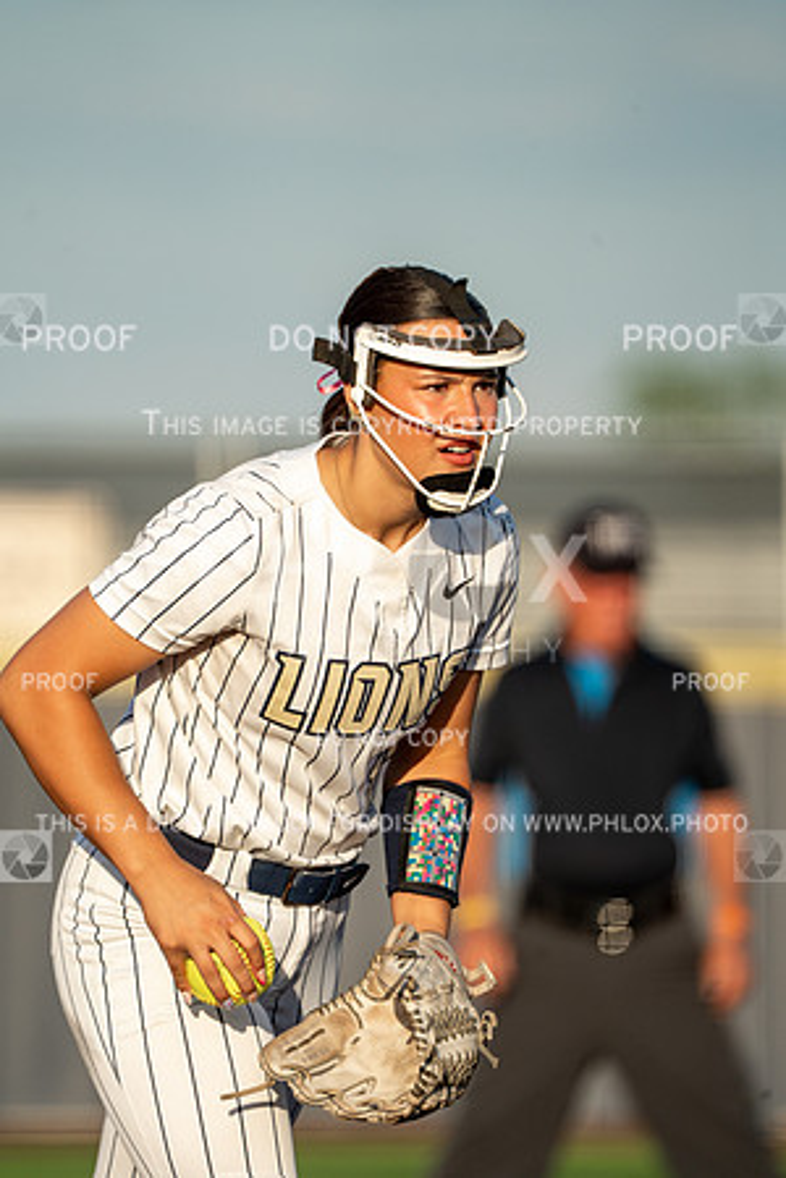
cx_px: 393
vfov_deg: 3.4
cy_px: 589
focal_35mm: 600
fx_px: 19648
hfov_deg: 2.3
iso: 320
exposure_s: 1/1250
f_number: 6.3
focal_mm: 600
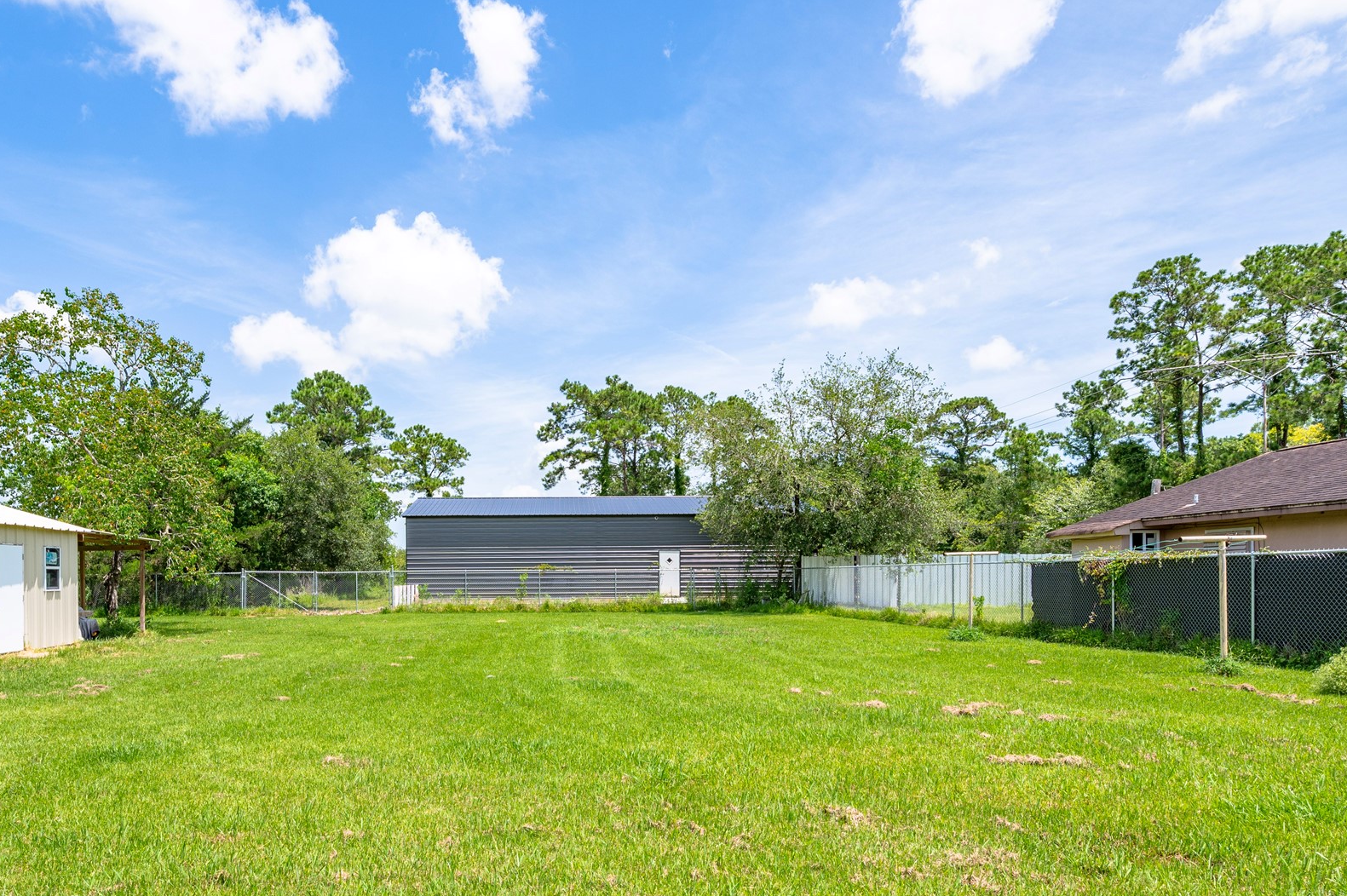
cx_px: 550
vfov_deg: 56.1
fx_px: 823
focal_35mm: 22
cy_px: 588
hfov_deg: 77.9
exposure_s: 1/100
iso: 125
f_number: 13
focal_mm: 16
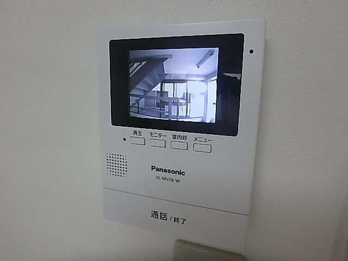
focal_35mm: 21
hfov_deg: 79.0
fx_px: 211
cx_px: 174
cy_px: 130
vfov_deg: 63.4
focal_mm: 3.7
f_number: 3.5
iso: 160
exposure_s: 1/60
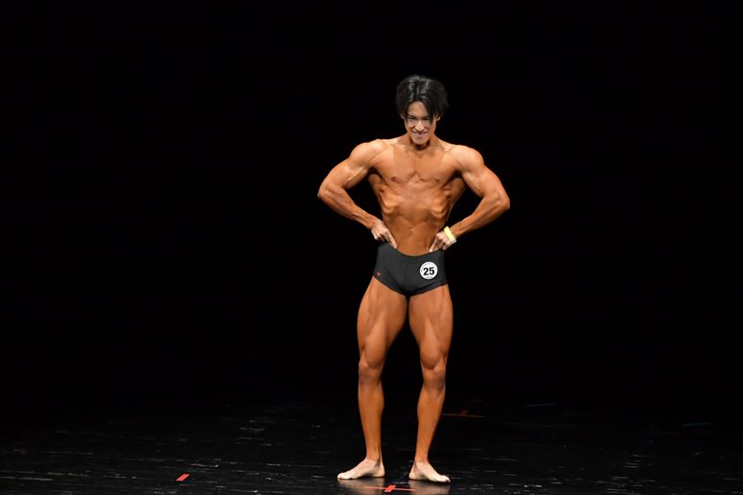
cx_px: 372
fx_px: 5570
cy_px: 248
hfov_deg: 7.6
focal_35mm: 270
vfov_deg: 5.1
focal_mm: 180
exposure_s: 1/400
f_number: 5.6
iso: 4000
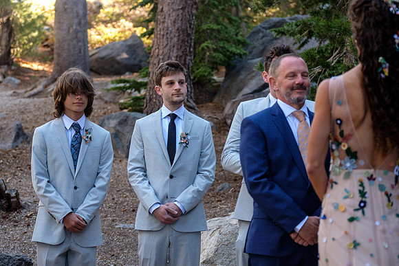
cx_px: 200
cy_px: 133
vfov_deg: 14.9
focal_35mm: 92
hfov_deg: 22.1
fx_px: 1020
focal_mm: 61
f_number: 2.8
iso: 200
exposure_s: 1/50
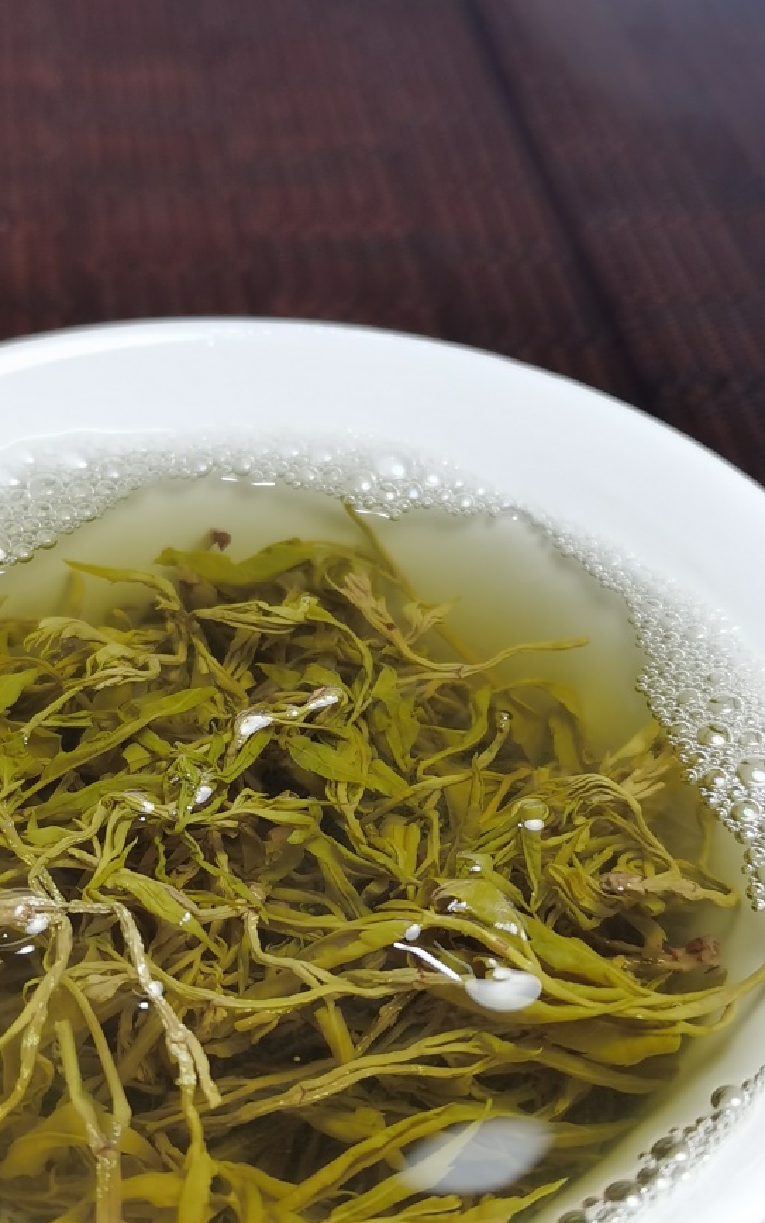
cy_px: 729
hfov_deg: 23.1
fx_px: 1867
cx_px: 289
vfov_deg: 36.1
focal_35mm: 56
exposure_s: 1/100
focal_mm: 5.58
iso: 50
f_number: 1.8
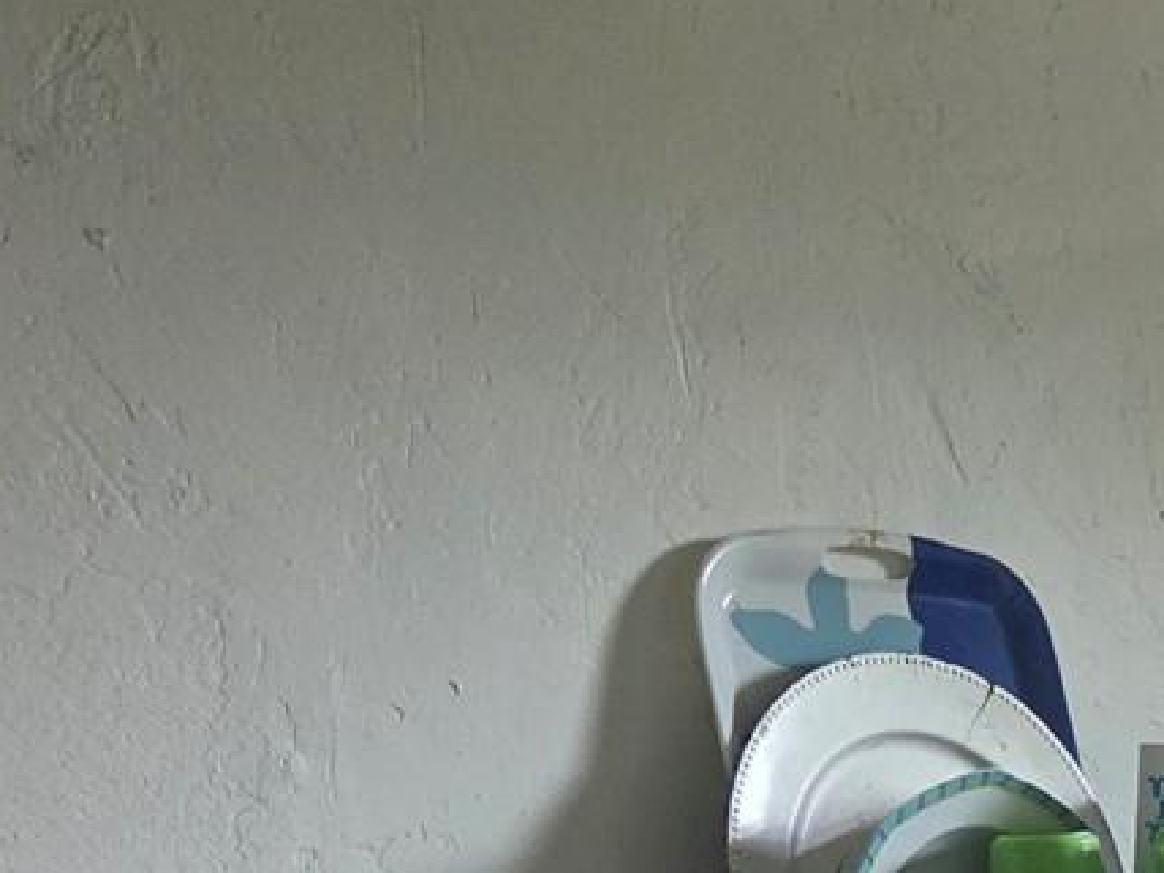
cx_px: 1667
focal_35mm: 86
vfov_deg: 15.8
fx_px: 2892
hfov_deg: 20.1
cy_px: 1316
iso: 500
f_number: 1.8
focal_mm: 5.4
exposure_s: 1/120
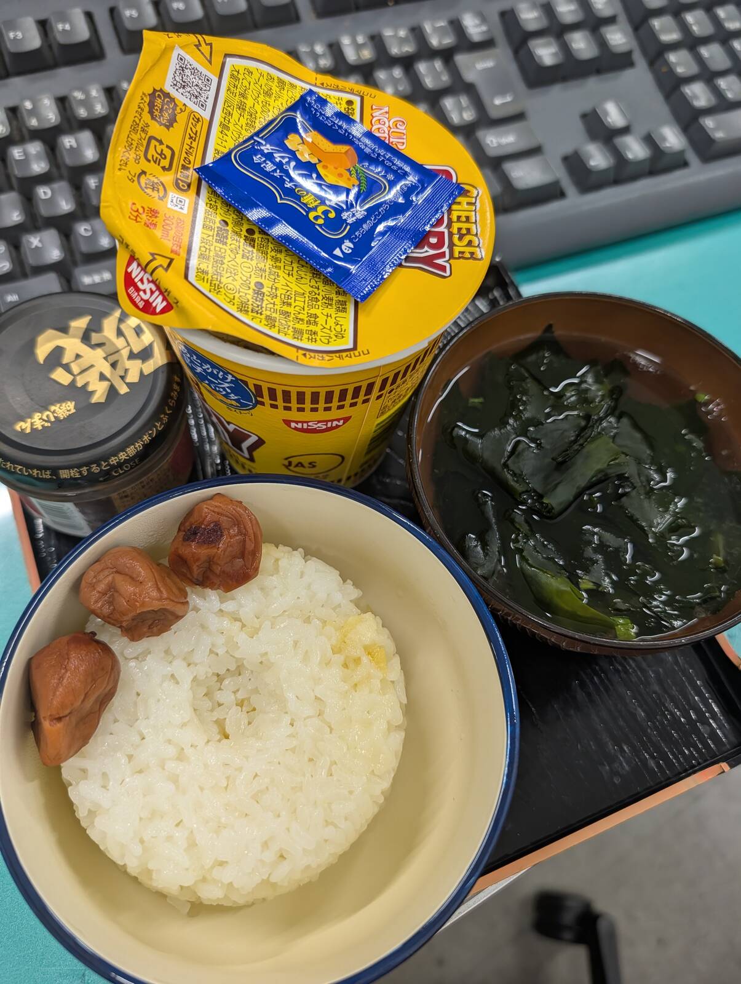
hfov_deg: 56.9
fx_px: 683
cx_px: 370
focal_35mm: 24
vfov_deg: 71.5
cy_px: 492
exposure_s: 1/134
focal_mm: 6.9
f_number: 1.68
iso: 167
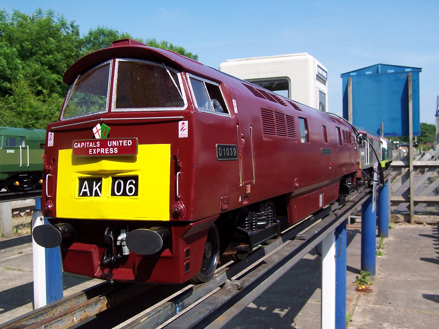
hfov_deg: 49.0
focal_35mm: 38
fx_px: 482
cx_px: 220
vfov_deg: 37.7
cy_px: 164
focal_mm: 6.3
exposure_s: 1/500
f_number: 4
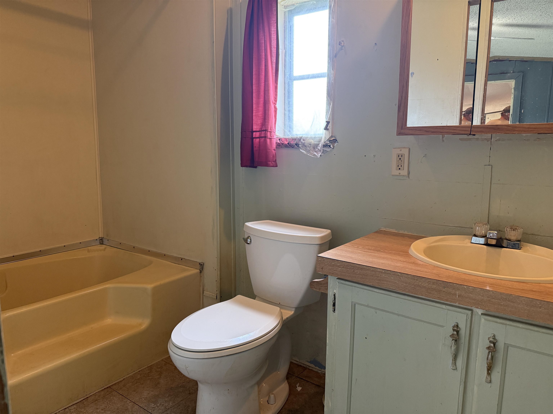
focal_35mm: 24
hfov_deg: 71.6
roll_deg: -0.7
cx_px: 276
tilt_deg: -8.2
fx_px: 383
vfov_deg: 56.8
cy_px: 207
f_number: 1.78
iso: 400
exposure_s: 1/120
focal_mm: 6.76
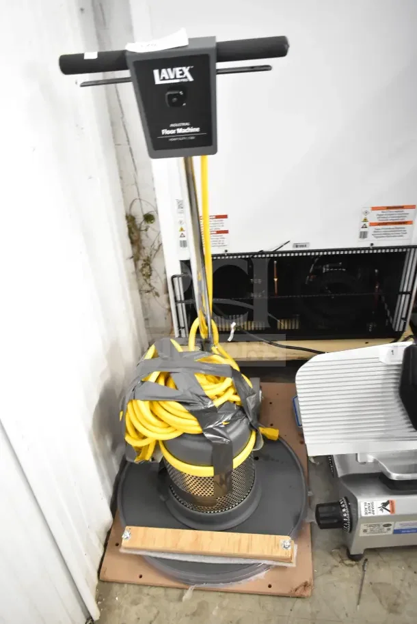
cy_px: 312
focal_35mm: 30
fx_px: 521
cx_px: 208
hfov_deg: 43.6
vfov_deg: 61.9
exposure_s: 1/30
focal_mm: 20
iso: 2800
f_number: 3.8
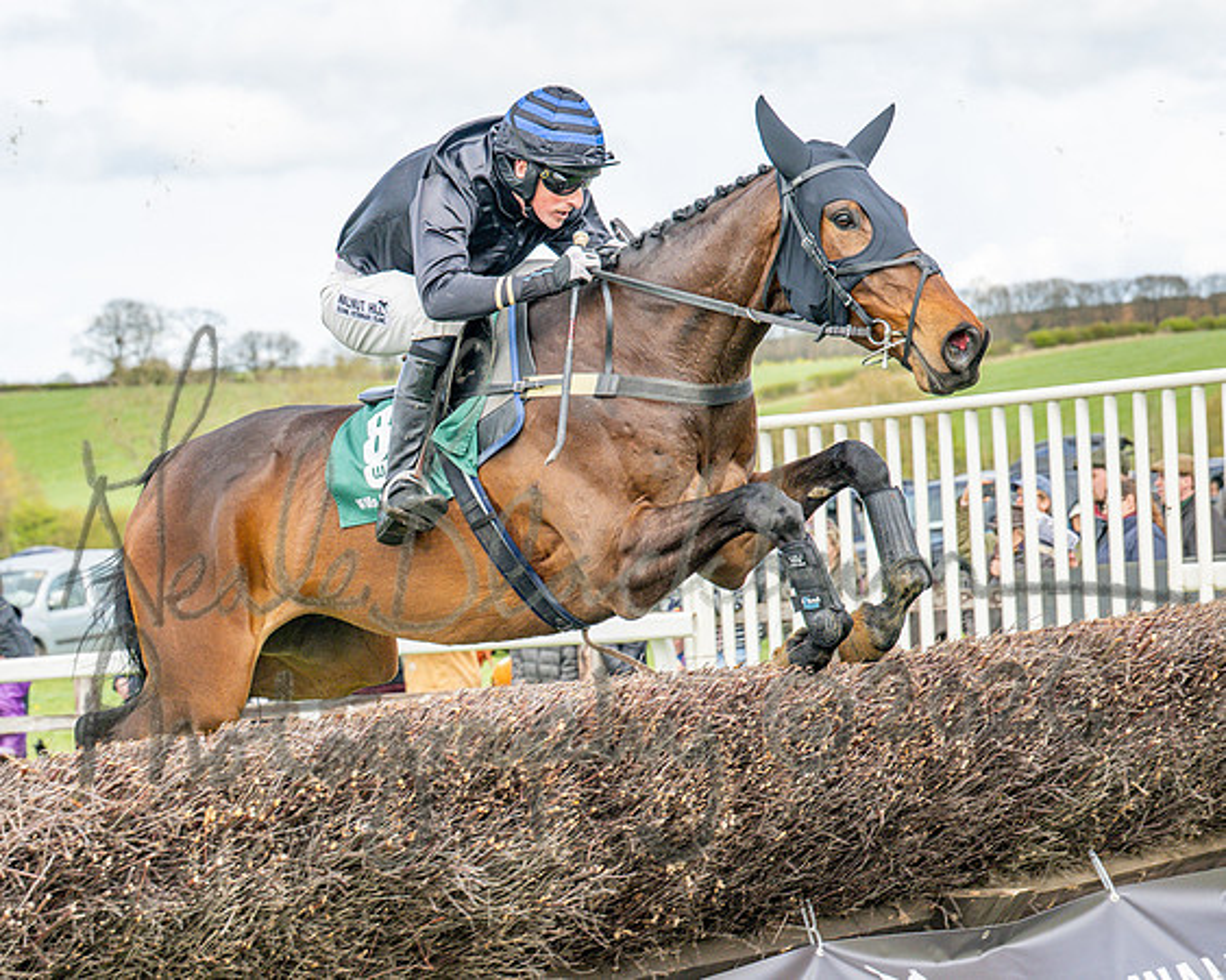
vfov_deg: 13.0
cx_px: 617
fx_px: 4291
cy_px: 490
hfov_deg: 16.3
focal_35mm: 118
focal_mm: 70
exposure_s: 1/1250
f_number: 4.5
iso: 400
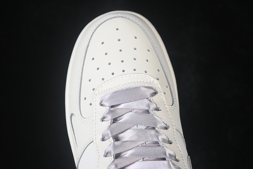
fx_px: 527
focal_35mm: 75
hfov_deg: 27.0
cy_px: 84
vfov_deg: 18.2
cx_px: 126
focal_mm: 50
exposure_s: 1/80
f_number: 7.1
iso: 160
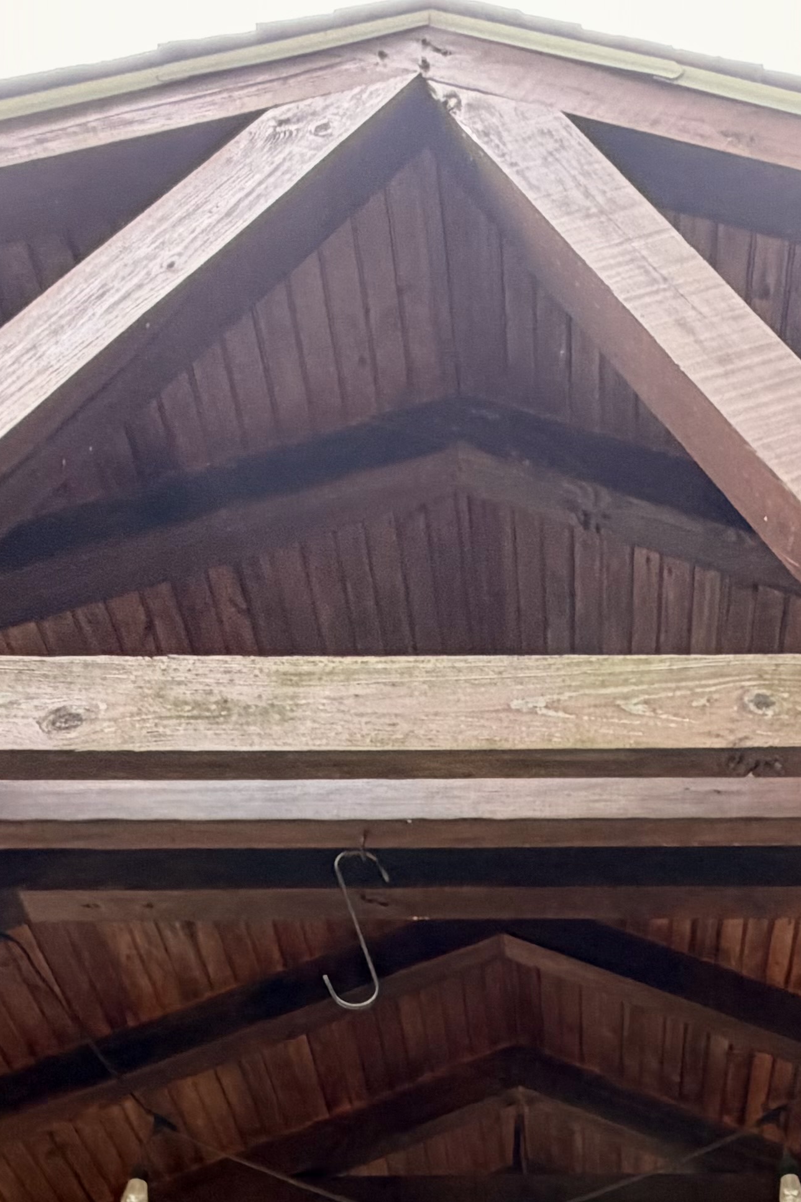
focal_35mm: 43
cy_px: 1321
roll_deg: +1.2
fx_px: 1435
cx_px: 629
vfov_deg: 37.9
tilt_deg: +26.1
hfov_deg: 30.5
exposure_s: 1/121
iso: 200
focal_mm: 2.22
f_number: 2.2
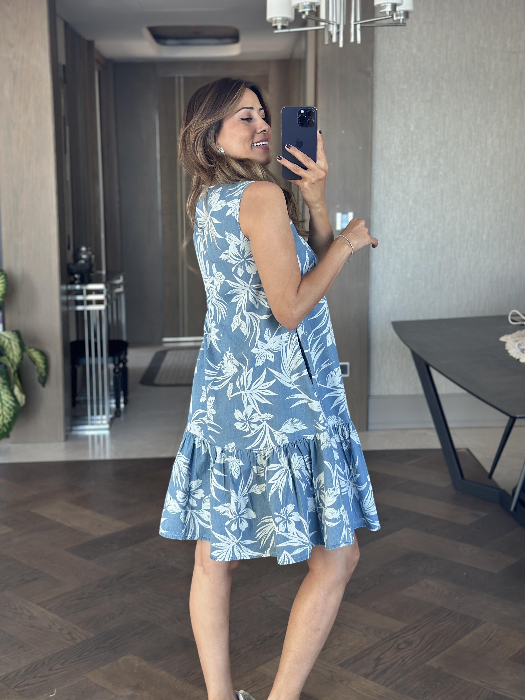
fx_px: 971
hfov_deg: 30.3
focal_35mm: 48
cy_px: 350
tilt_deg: -15.4
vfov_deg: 39.7
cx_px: 262
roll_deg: -0.3
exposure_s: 1/75
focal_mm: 6.86
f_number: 1.78
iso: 125
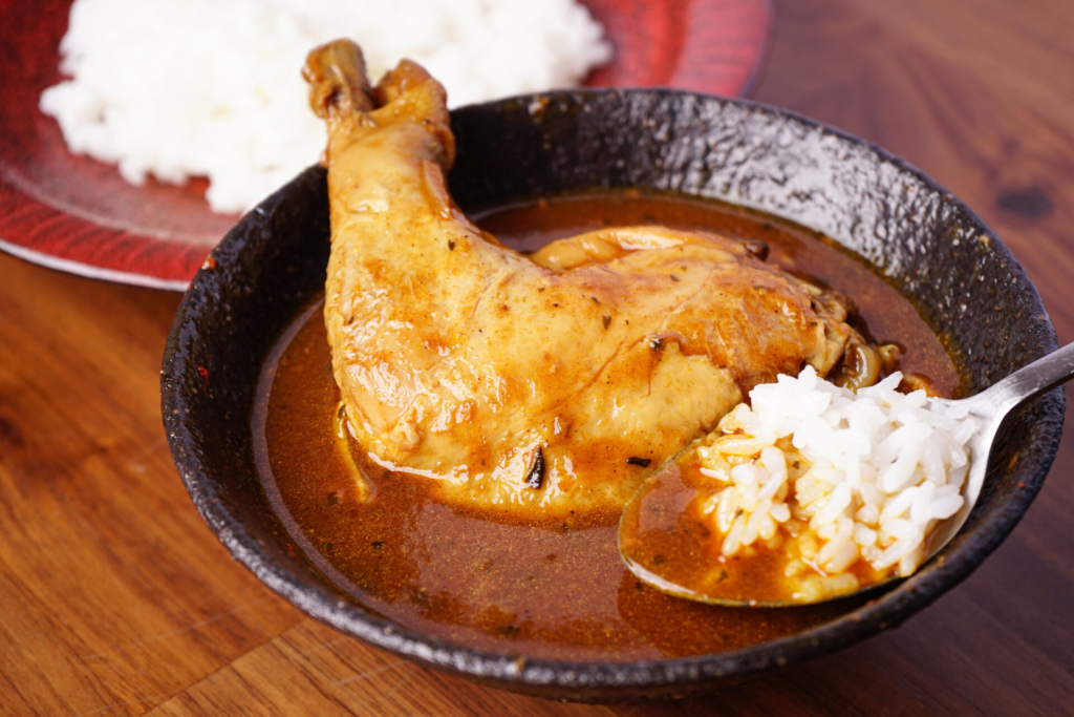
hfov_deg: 28.8
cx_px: 537
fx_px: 2088
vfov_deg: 19.5
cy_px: 358
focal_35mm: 70
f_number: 7.1
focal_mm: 70
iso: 250
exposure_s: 1/60
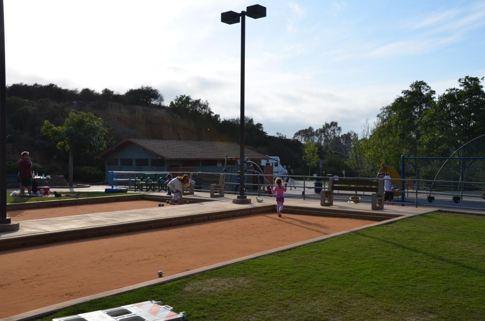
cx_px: 242
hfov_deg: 53.2
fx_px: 484
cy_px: 160
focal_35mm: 36
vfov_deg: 36.7
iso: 100
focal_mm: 24
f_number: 8
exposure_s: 1/250
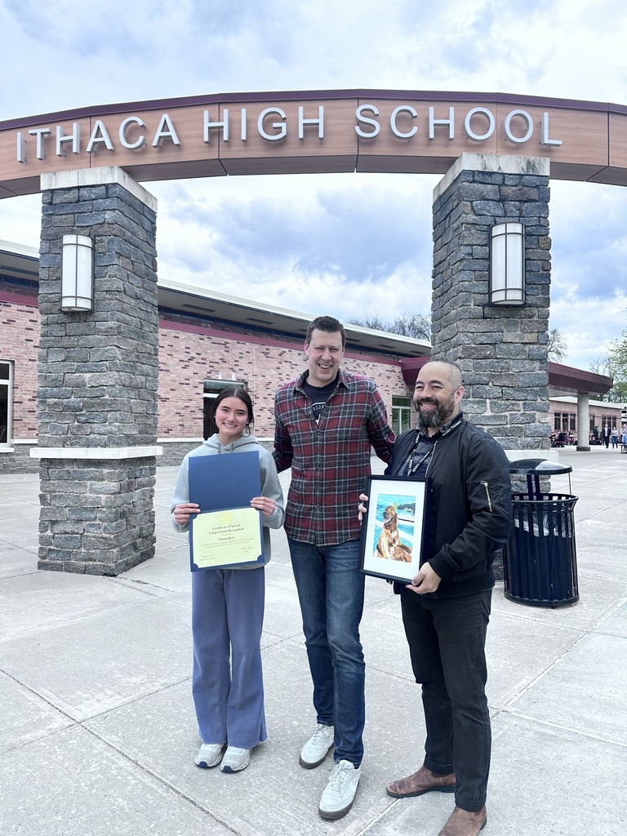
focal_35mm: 24
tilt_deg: +2.3
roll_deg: +0.4
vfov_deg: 71.6
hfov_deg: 56.8
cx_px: 314
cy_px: 418
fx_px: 580
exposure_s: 1/3356
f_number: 1.78
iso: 80
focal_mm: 6.86
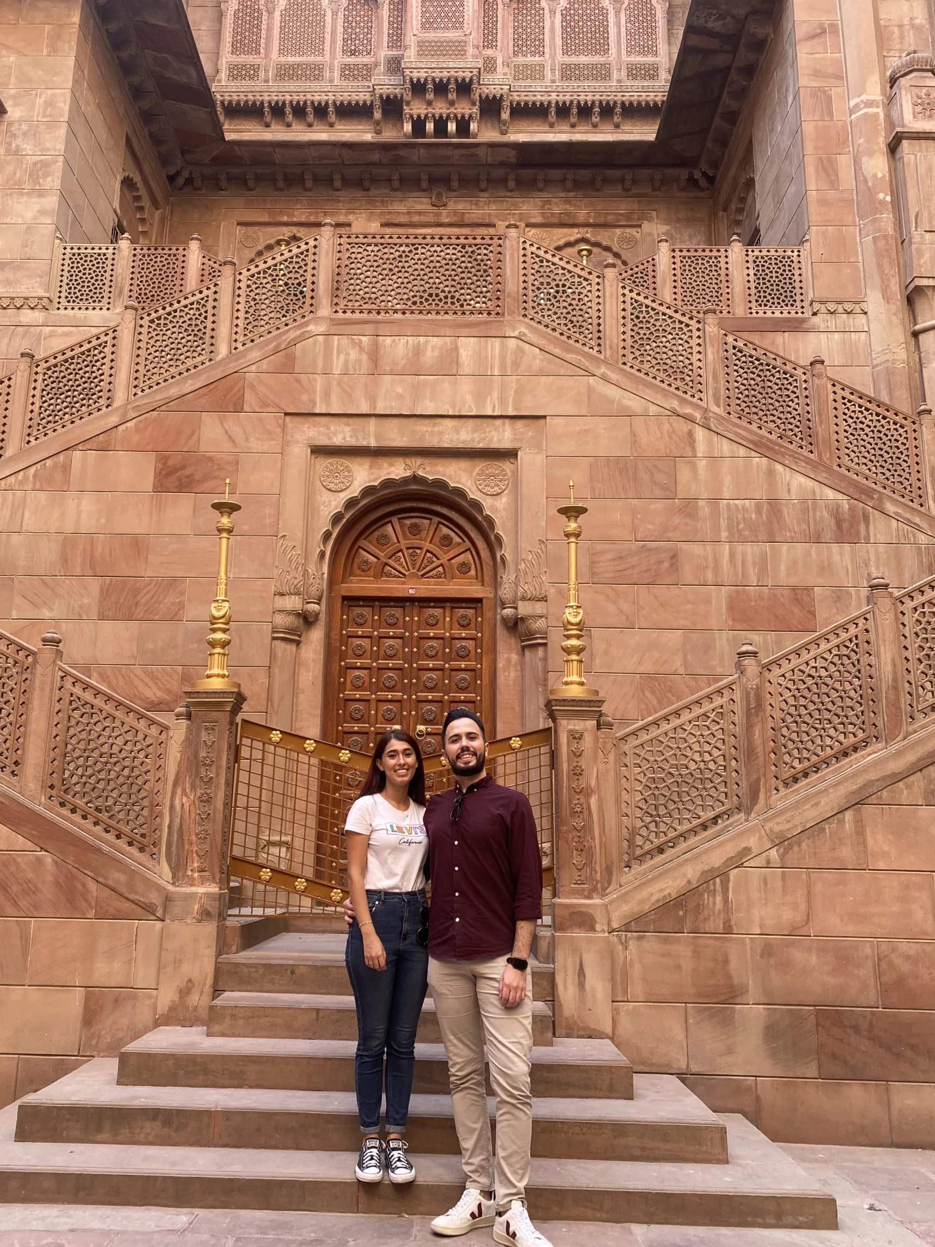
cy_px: 585
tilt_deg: +15.5
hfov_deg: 48.1
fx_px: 1045
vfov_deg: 61.6
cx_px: 418
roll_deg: -1.8
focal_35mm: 29
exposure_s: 1/121
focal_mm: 4.25
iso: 40
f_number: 1.8
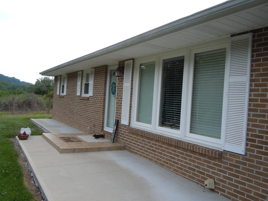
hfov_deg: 60.0
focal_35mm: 30
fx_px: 232
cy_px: 100
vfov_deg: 46.8
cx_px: 134
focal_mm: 5.4
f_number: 3.5
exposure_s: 1/400
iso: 100
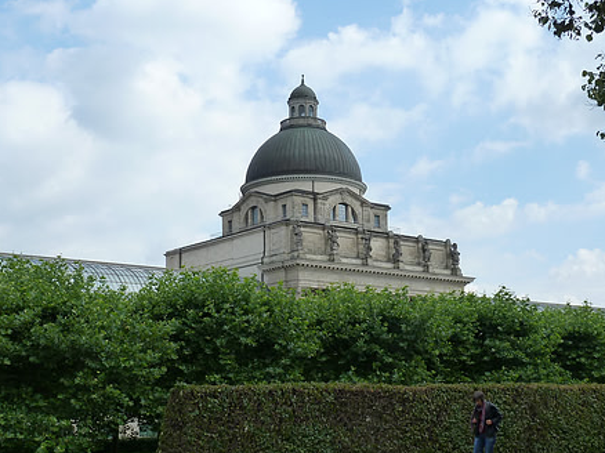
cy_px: 229
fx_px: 926
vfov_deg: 27.5
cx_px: 319
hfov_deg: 36.2
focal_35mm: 53
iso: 125
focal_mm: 6.5
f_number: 4.5
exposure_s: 1/400
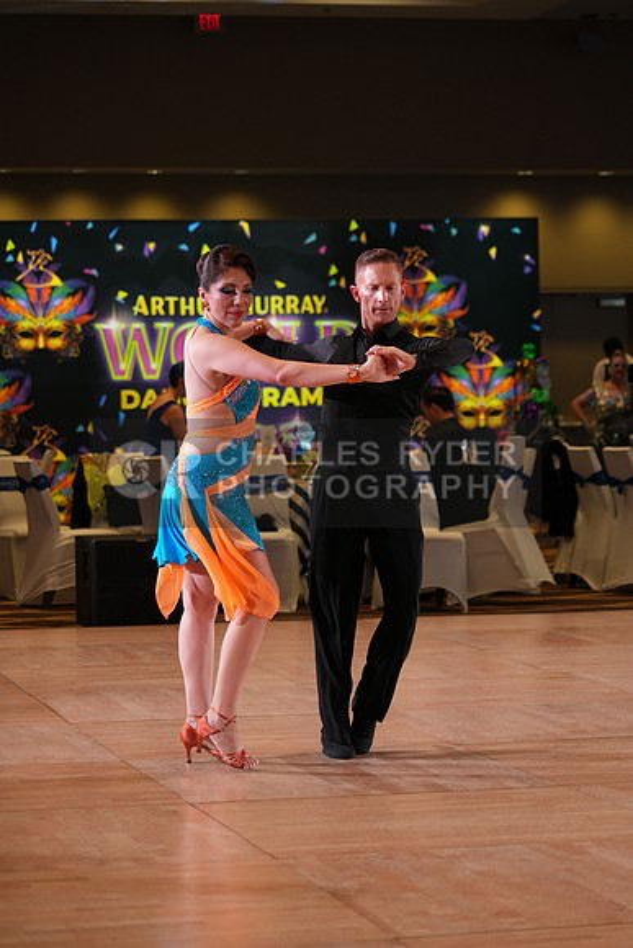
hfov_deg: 13.0
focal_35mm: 105
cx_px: 316
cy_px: 474
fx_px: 2768
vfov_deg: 19.5
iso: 2000
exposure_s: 1/400
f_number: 4
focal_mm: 105
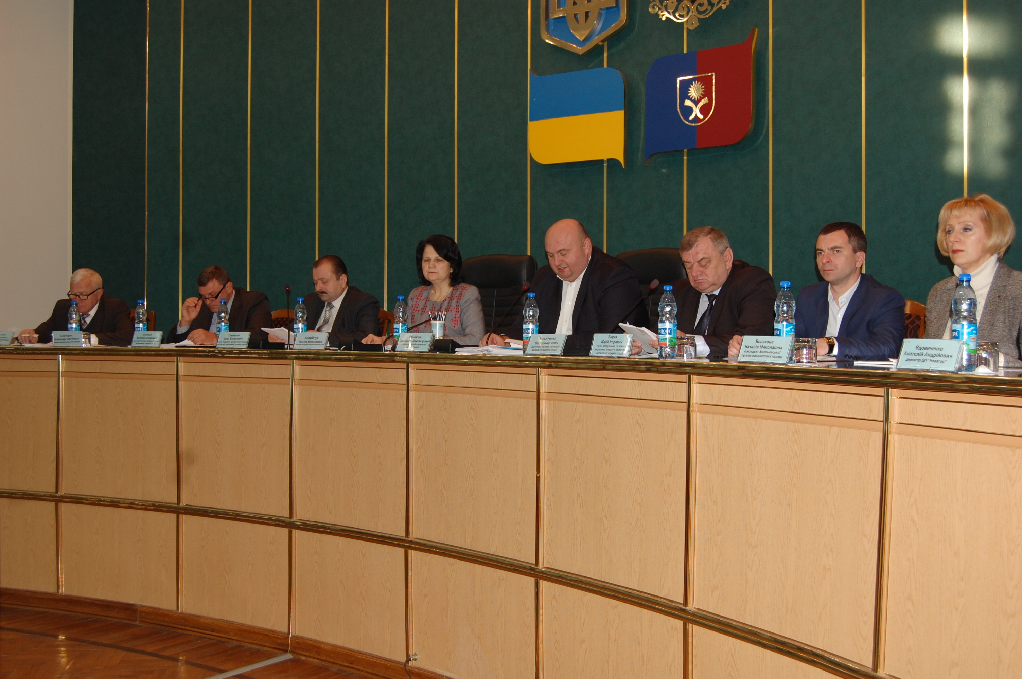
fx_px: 1021
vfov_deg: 36.8
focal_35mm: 36
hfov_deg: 53.2
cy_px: 340
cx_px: 511
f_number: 5
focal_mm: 24
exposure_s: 1/60
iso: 400
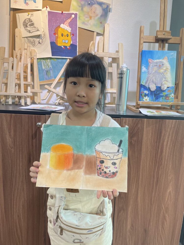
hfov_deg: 53.1
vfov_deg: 67.3
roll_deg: -3.1
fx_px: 184
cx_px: 92
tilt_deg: -10.2
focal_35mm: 26
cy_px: 122
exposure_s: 1/100
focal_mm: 4.2
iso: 80
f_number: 1.6
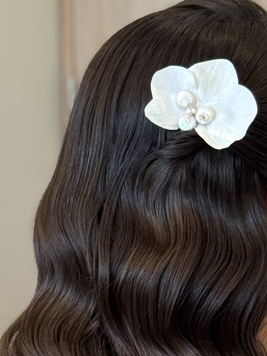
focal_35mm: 171
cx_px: 203
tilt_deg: -12.2
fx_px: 1759
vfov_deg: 11.4
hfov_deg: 8.7
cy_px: 402
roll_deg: -0.1
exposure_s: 1/100
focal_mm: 6.76
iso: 64
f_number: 1.78
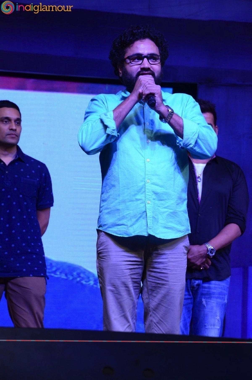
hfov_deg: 8.7
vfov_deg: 13.1
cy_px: 190
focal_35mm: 158
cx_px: 126
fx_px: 1661
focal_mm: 105
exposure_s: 1/125
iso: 2000
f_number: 7.1
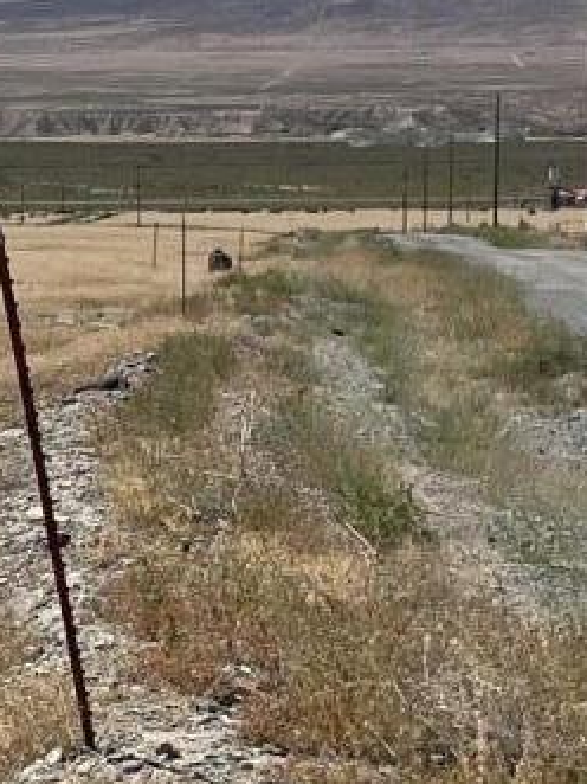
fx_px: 3552
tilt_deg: -7.4
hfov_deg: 9.4
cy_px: 545
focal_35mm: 157
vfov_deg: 12.6
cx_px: -57
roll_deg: +0.9
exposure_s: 1/7299
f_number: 1.6
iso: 32
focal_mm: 4.2
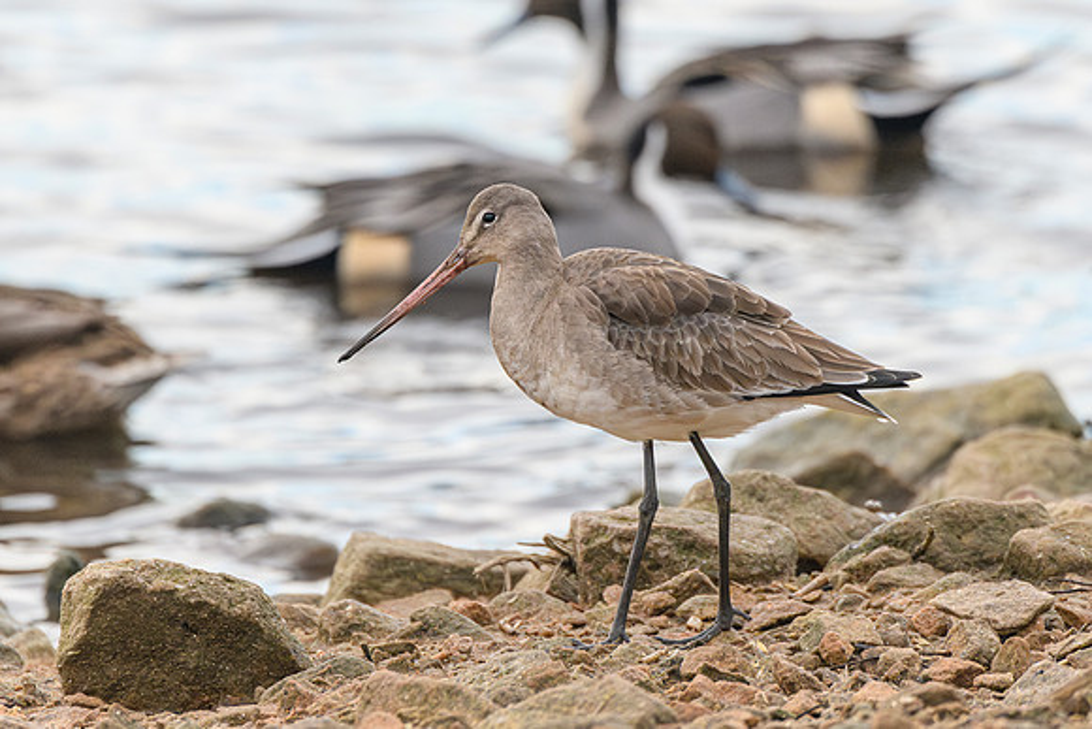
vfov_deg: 2.2
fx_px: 18839
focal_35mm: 621
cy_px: 273
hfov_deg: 3.3
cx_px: 506
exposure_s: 1/1250
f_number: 6.3
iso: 3200
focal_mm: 400
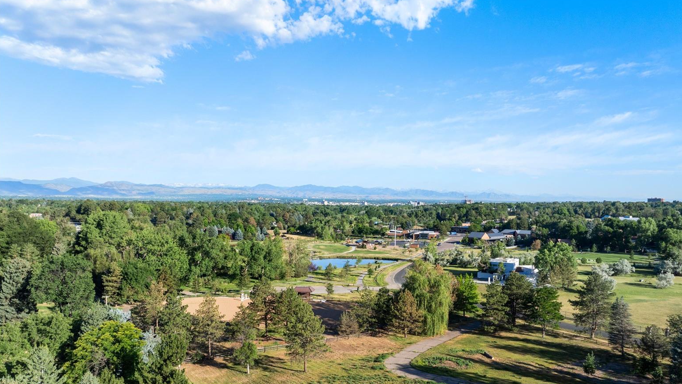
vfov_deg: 42.4
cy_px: 251
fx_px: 488
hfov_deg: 69.8
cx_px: 350
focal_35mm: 27
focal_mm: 12.29
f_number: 3.5
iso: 200
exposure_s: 1/100
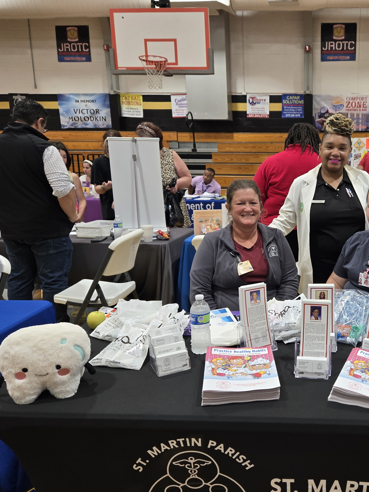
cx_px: 297
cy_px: 248
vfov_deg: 58.4
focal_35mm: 31
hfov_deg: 43.2
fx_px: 441
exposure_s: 1/120
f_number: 1.8
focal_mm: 5.4
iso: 100
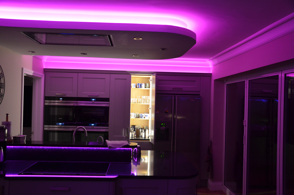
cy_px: 98
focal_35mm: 33
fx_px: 269
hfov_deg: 57.3
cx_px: 147
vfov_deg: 39.8
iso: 1600
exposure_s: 1/25
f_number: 3.8
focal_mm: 22
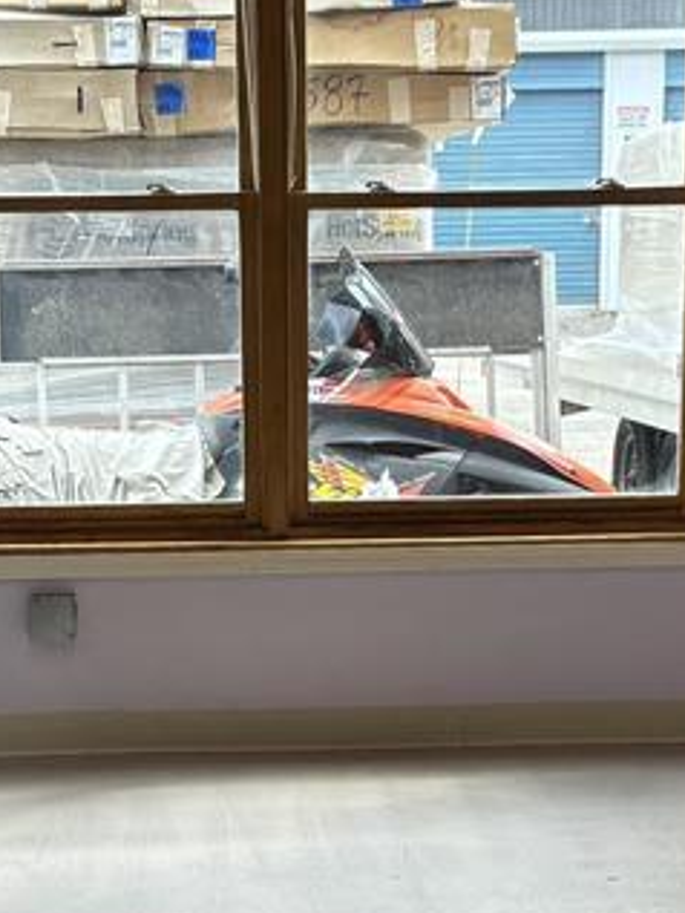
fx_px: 2215
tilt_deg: -11.7
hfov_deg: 17.6
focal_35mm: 84
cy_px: 588
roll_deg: +0.8
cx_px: 308
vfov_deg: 23.2
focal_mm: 5.96
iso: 32
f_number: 1.6
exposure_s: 1/125
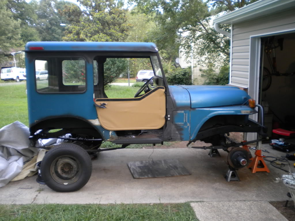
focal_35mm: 35
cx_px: 148
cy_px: 110
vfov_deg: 40.7
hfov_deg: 52.6
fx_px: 298
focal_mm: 6.3
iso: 202
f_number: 3.1
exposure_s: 1/60
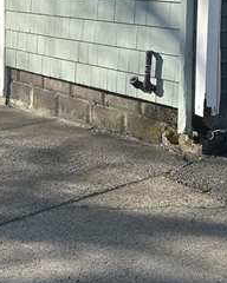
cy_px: 33
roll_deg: +0.5
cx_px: 51
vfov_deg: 24.7
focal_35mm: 75
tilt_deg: -5.4
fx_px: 630
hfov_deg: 20.2
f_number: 1.78
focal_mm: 6.86
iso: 80
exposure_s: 1/4348
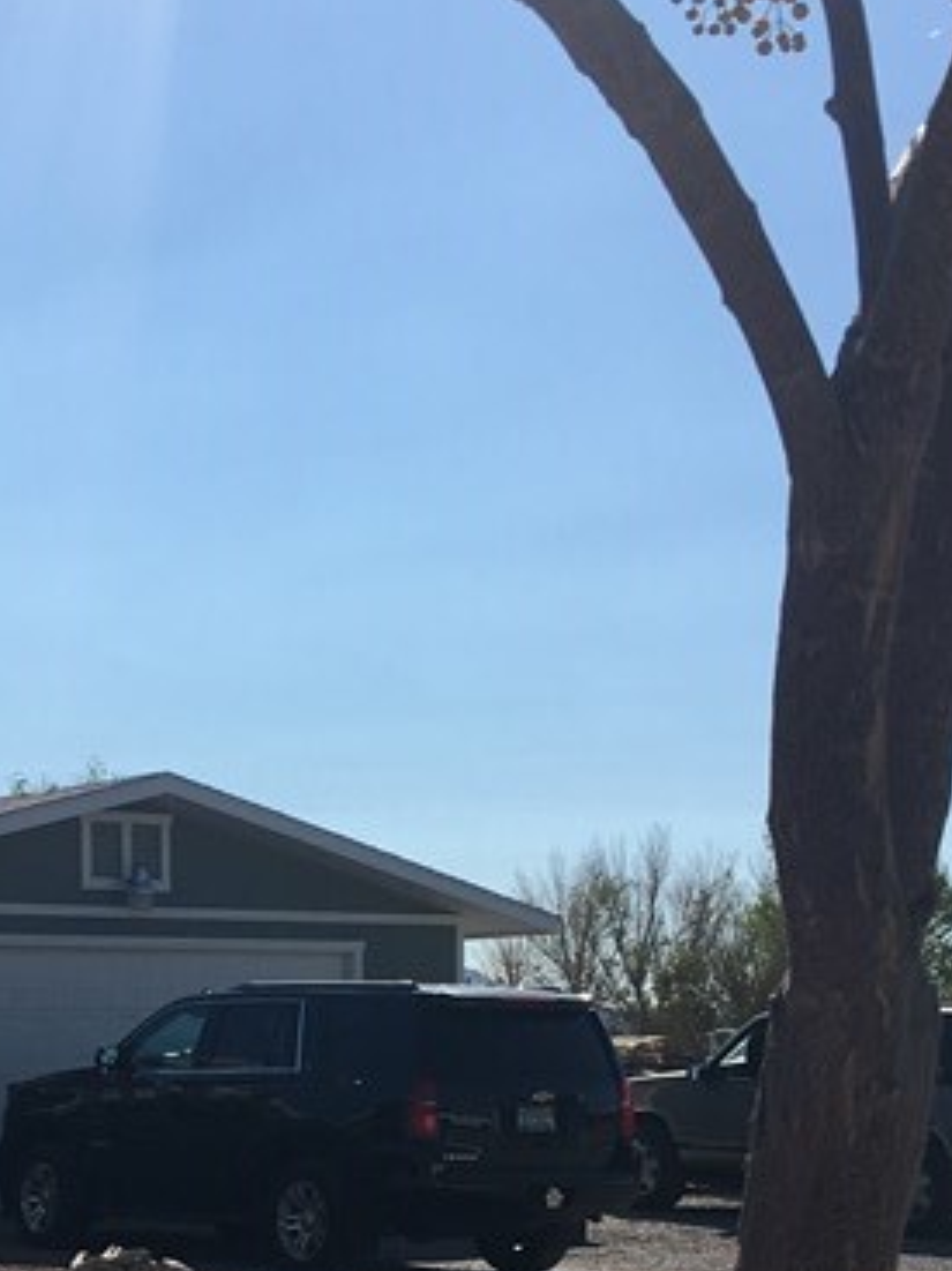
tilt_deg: -0.3
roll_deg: +0.1
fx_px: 2972
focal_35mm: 81
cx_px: 76
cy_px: 1150
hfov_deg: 17.9
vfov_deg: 23.5
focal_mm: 4.15
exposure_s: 1/2849
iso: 25
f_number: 2.2
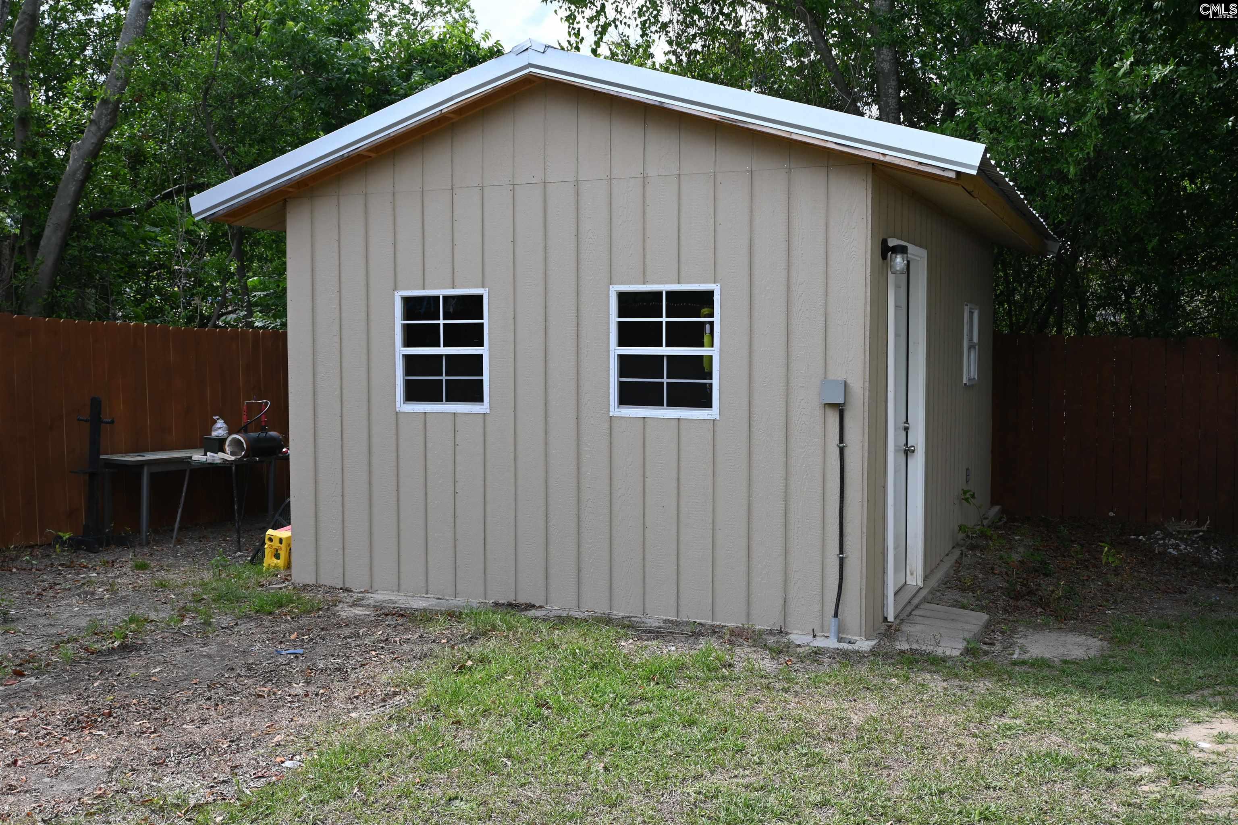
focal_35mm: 34
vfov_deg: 38.4
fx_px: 1186
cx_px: 619
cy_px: 412
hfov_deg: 55.1
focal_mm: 23
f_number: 5.6
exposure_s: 1/250
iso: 110
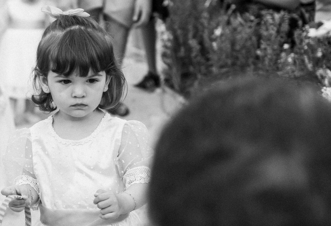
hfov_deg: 16.5
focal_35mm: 121
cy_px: 120
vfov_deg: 11.5
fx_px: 1121
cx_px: 18
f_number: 2
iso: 800
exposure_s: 1/2500
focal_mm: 35
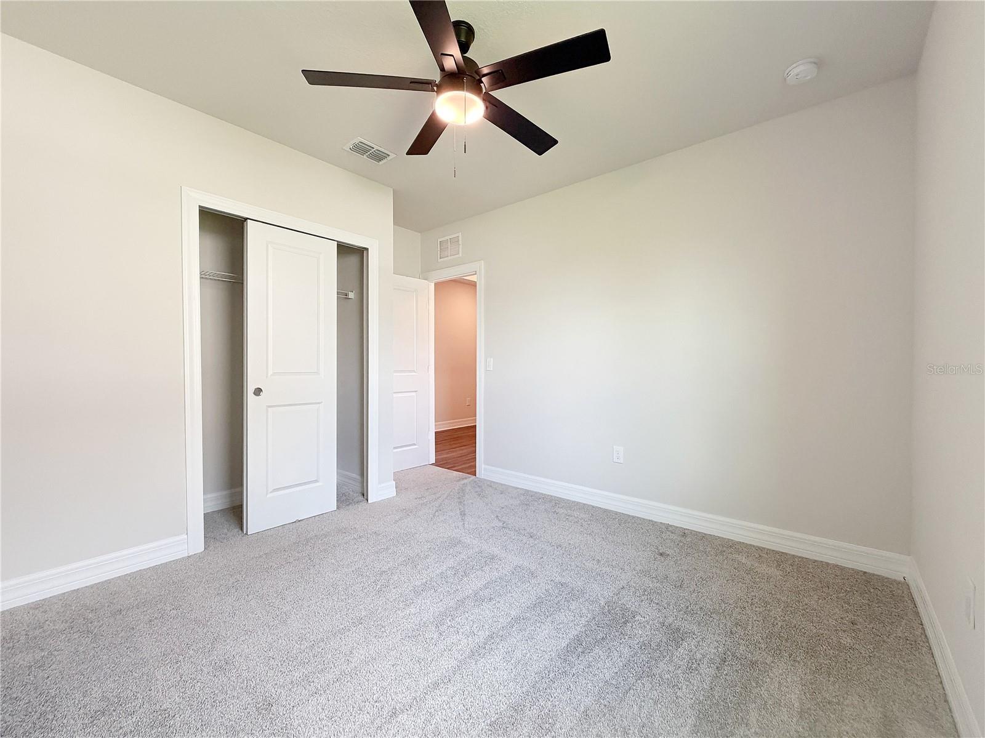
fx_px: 398
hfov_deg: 102.1
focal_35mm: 14
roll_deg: +0.8
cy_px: 369
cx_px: 492
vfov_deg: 85.6
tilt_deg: -0.8
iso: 250
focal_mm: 2.22
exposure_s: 1/120
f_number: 2.2
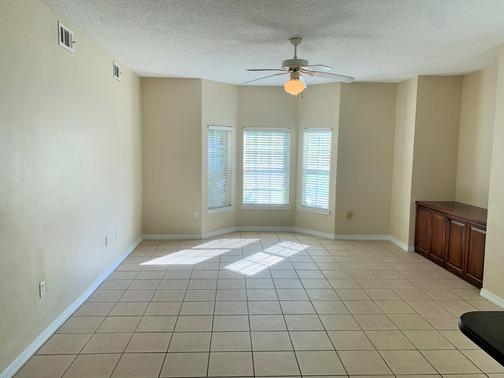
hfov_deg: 67.3
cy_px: 189
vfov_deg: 53.1
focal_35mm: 26
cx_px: 252
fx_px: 379
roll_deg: -2.1
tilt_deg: -3.7
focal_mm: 4.25
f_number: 1.8
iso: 25
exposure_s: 1/140
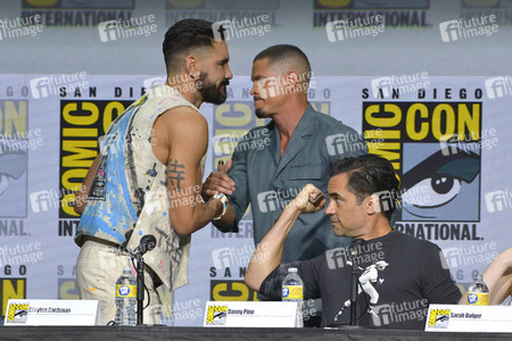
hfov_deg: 7.6
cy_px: 170
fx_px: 3840
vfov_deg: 5.1
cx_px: 256
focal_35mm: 270
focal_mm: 270
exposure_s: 1/250
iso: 1600
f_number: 6.3
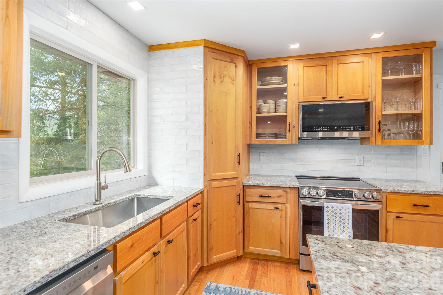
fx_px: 209
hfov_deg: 93.3
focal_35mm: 17
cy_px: 148
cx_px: 222
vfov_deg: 70.5
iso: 320
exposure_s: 1/100
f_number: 8
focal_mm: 17
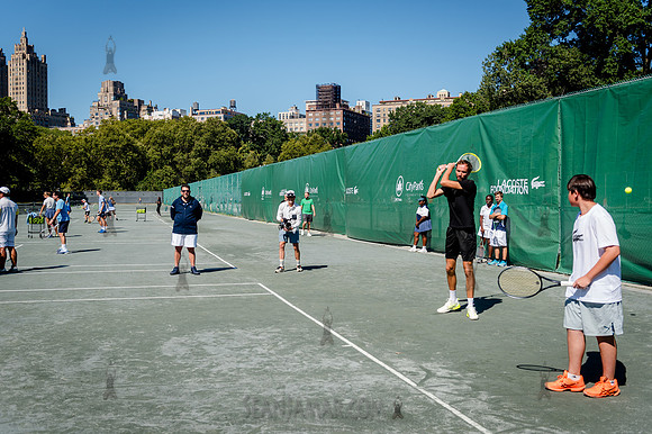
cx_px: 327
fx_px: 695
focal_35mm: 38
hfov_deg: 50.3
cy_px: 217
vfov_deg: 34.7
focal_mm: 38
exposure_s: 1/1600
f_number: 4
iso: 200
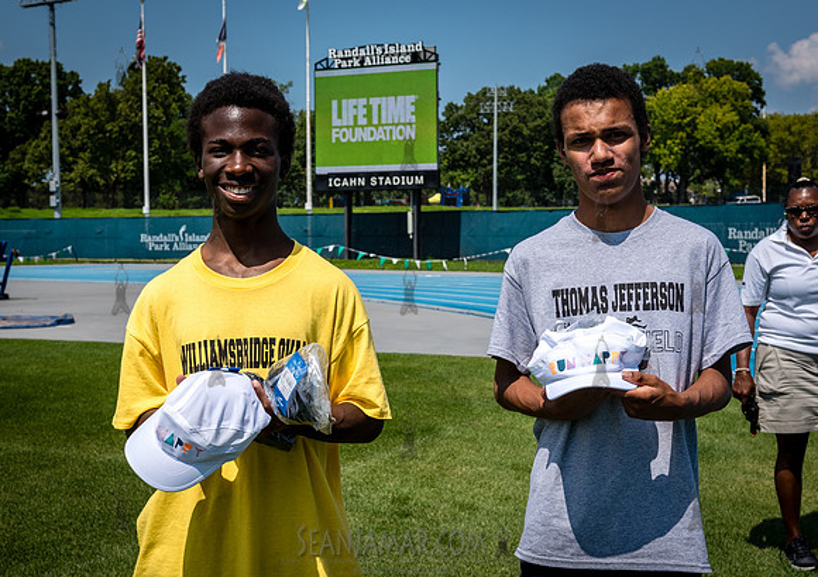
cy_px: 328
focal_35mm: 53
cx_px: 386
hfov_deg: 36.6
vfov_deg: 26.2
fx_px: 1237
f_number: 6.3
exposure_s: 1/2000
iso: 250
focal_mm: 38
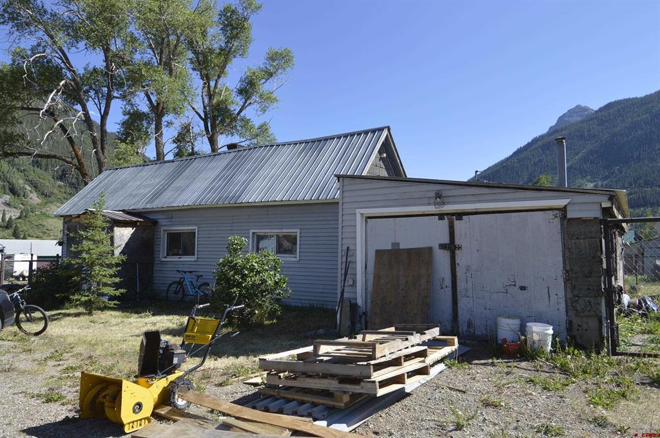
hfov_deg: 70.5
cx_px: 330
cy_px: 219
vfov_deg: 50.3
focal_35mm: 26
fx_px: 467
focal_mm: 17
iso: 100
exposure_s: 1/200
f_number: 7.1
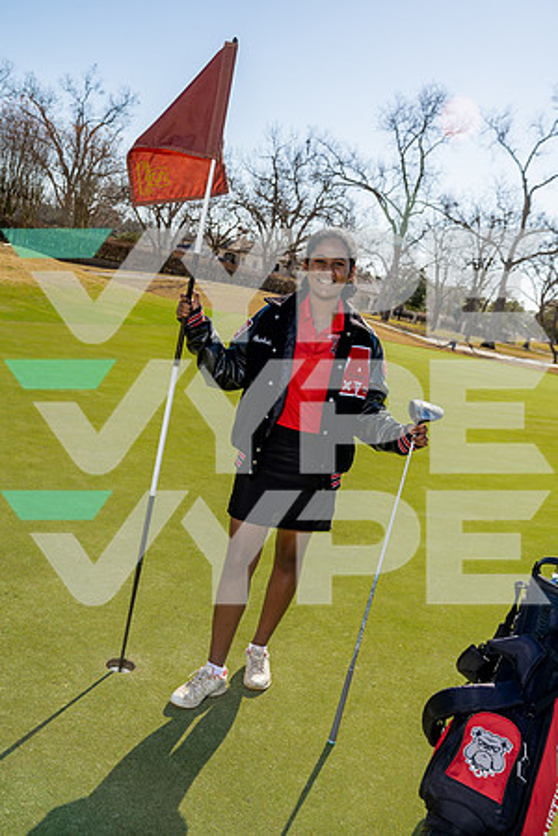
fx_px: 860
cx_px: 279
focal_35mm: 37
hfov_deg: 35.9
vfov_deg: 51.9
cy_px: 418
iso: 100
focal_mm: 37
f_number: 5.6
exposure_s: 1/250
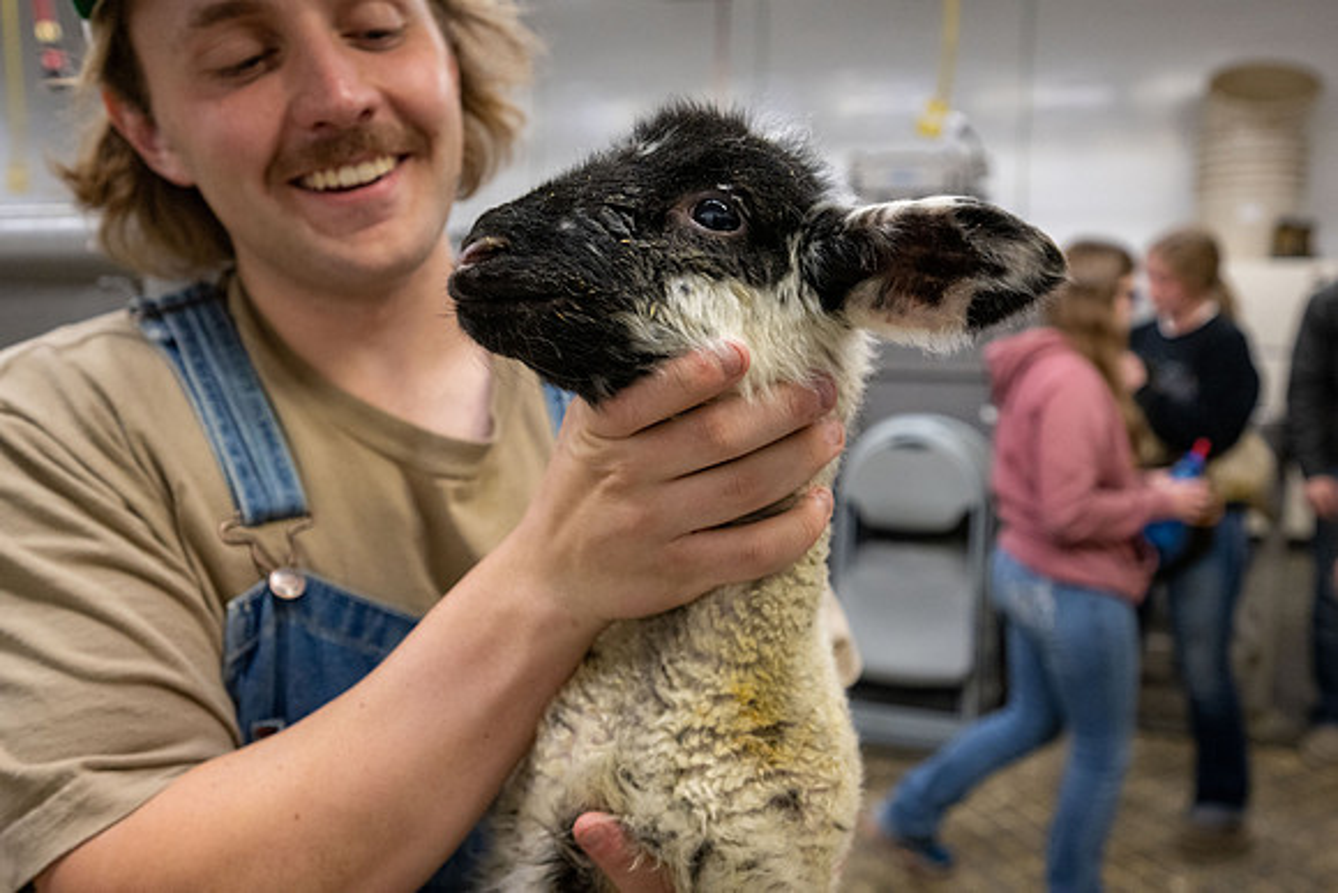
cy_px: 446
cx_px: 669
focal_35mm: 24
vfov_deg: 52.2
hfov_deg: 72.6
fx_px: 911
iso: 3200
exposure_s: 1/200
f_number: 4
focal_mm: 24.5
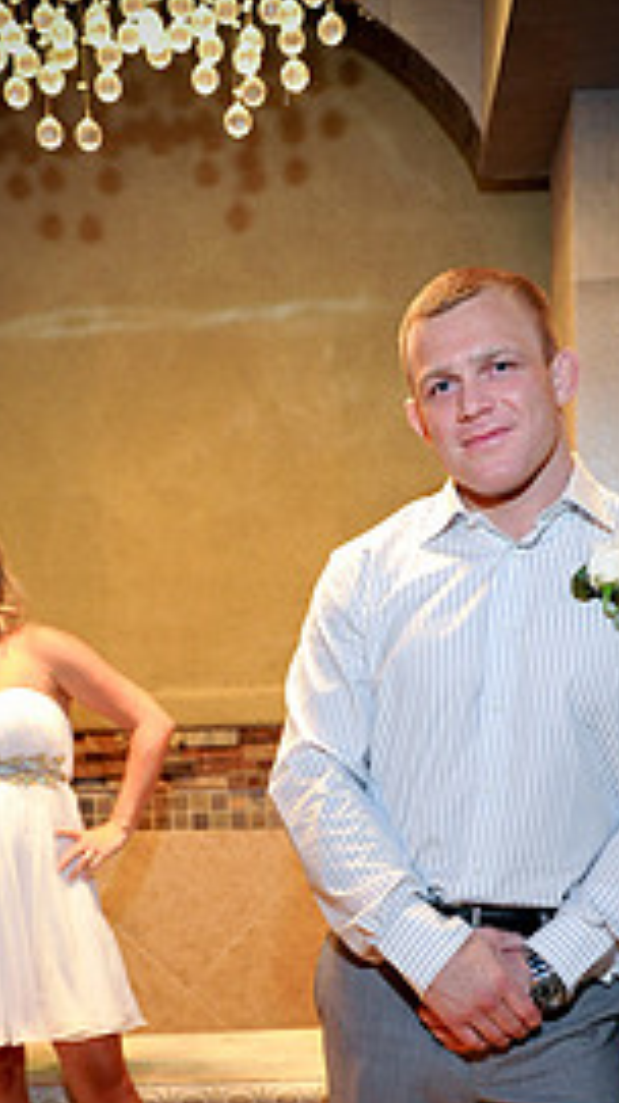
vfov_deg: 42.1
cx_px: 307
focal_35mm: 47
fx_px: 1374
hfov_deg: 25.4
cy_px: 863
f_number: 2.8
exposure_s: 1/100
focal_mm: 27
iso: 3200
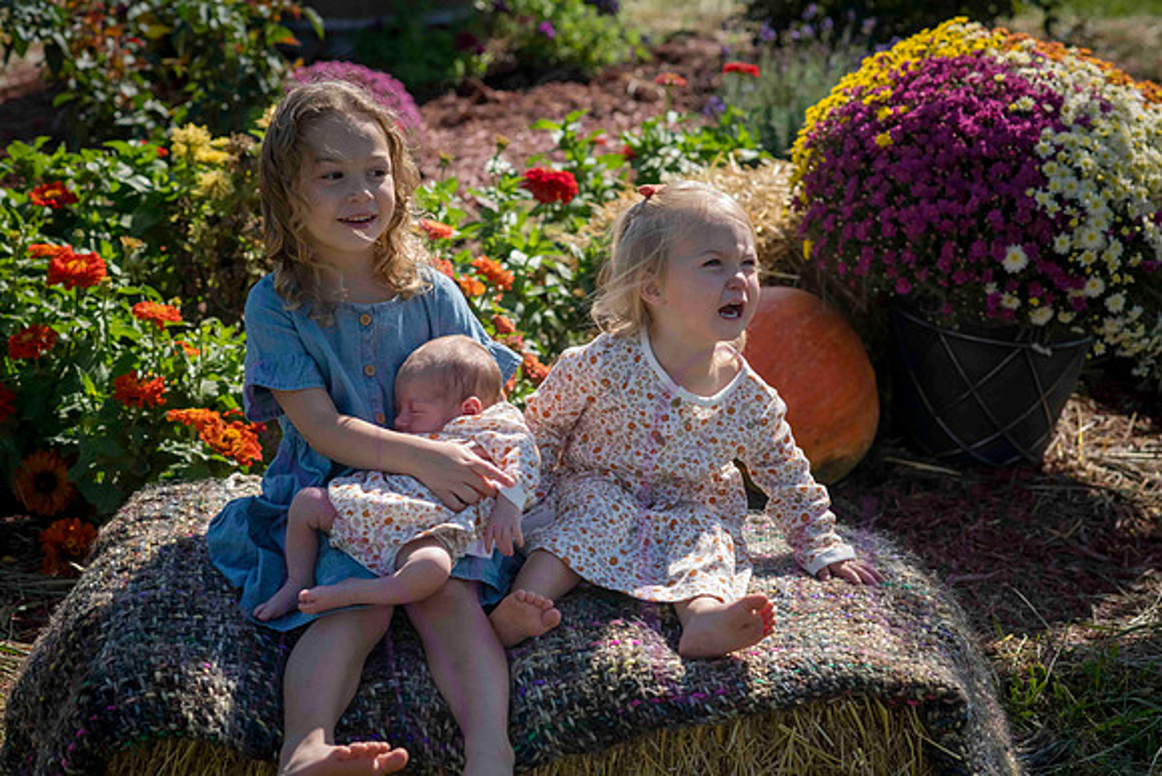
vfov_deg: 16.1
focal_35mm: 85
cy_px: 388
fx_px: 2744
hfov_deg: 23.9
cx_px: 581
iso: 400
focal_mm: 85
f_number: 5.6
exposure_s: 1/1250
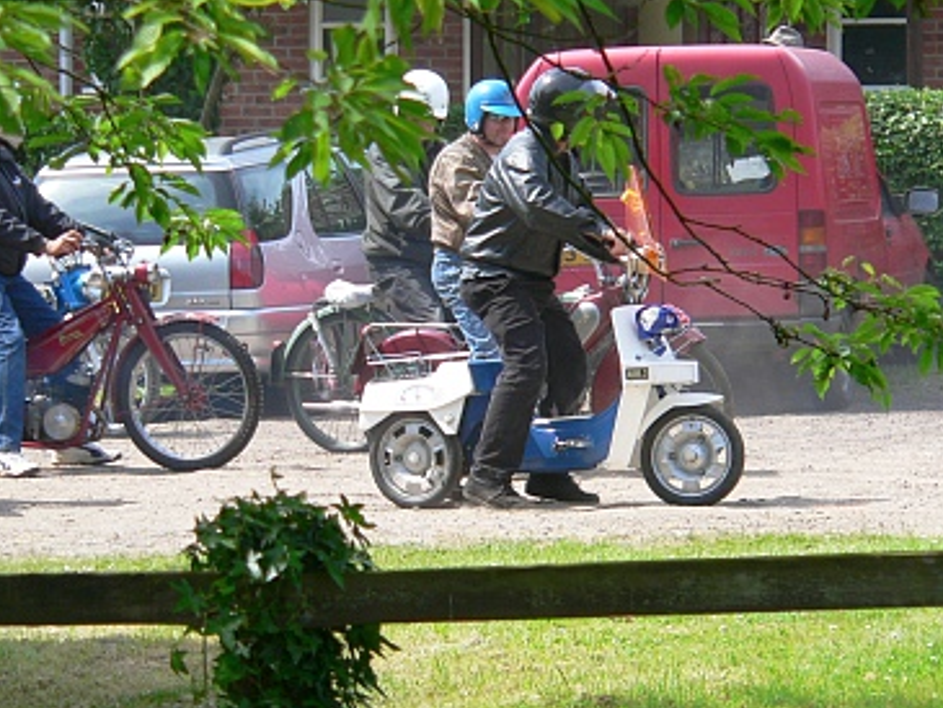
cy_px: 315
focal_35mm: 252
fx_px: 6867
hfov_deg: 7.9
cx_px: 384
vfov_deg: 5.9
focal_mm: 32.8
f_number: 2.8
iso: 100
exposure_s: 1/500
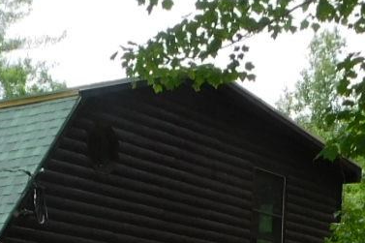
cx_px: 196
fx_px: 1074
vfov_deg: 11.1
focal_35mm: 106
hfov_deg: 19.3
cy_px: 562
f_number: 3
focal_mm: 4.1
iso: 125
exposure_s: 1/800
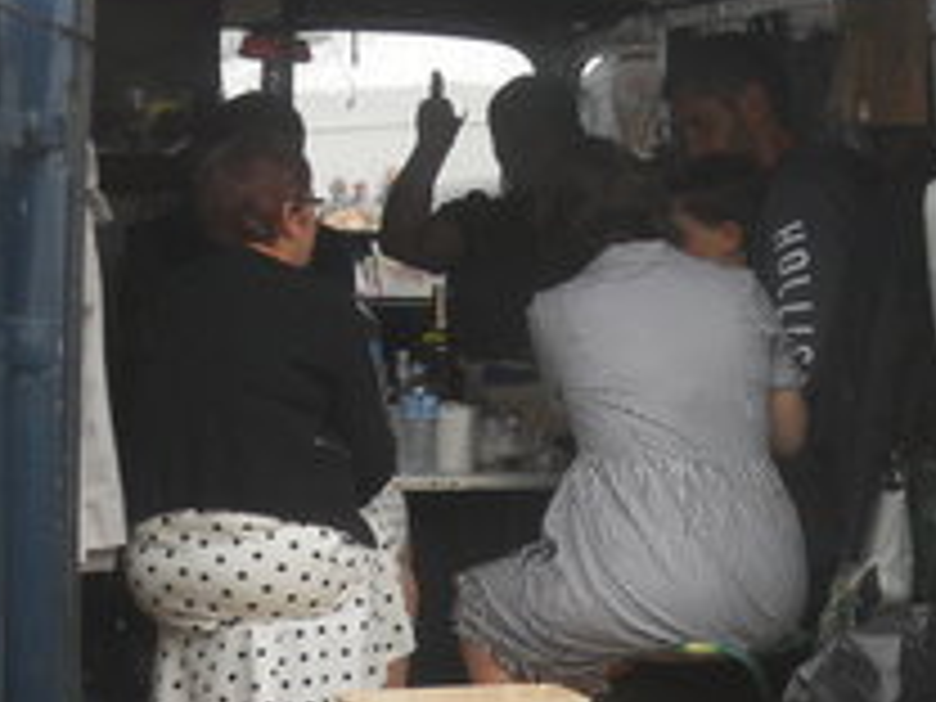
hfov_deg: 14.2
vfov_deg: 10.7
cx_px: 738
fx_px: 3731
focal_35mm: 138
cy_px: 430
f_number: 3.2
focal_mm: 7.3
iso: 80
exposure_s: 1/200
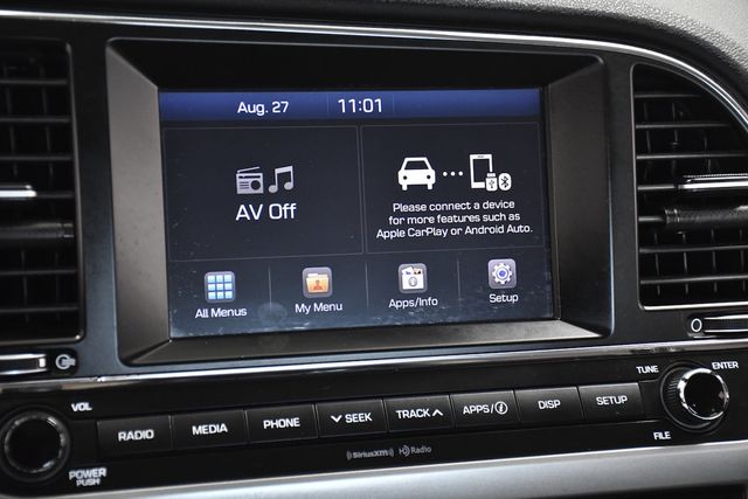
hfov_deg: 28.1
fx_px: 1496
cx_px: 374
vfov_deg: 18.9
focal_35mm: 72
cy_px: 250
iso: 2500
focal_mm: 48
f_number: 4.5
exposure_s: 1/250
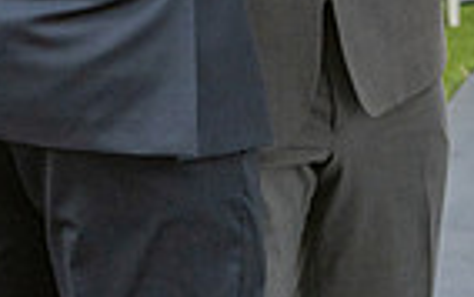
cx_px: 161
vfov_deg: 3.3
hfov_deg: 5.3
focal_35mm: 399
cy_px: -127
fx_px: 5158
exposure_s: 1/800
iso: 400
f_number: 2.8
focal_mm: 70
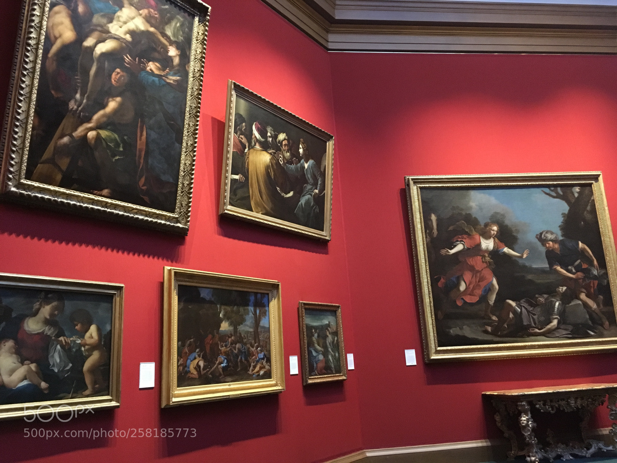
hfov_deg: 61.7
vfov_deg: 48.2
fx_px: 517
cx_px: 308
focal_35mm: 29
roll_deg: +3.1
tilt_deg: +15.7
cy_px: 232
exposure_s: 1/17
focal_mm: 4.15
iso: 320
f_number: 2.2
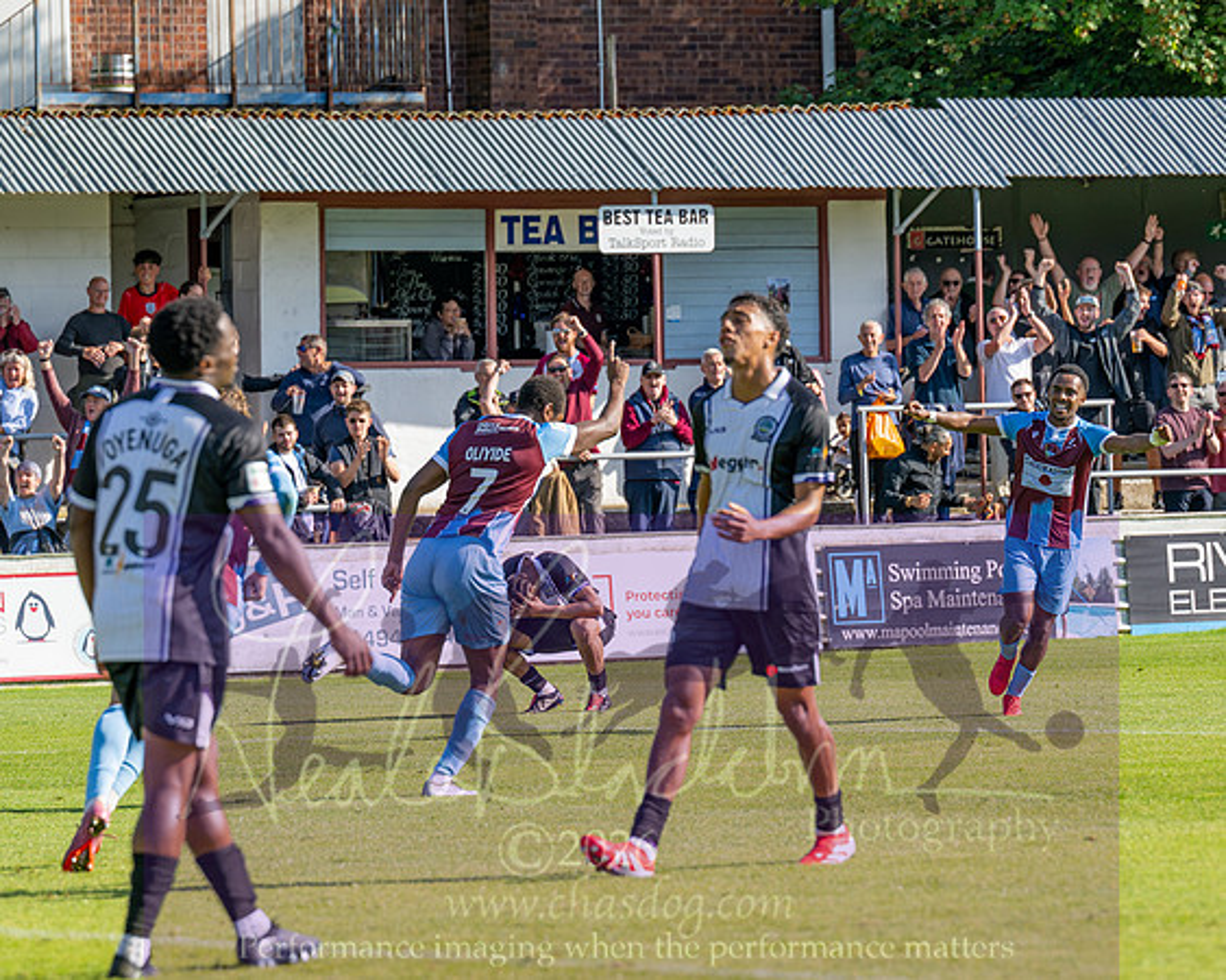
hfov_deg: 7.9
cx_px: 368
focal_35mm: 246
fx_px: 8911
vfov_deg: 6.3
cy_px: 409
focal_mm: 125
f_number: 4
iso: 400
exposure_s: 1/2500
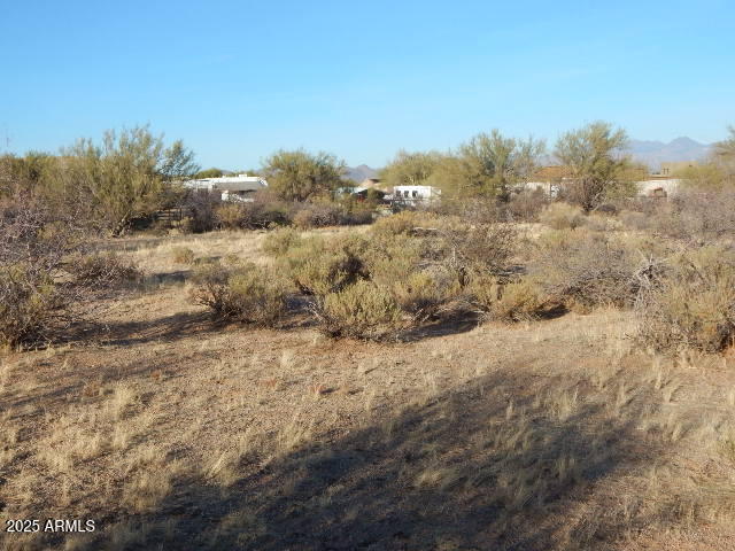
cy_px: 276
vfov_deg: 33.6
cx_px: 368
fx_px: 913
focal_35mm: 43
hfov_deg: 43.9
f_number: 3.6
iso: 125
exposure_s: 1/1250
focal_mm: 7.7
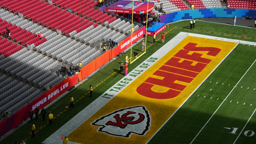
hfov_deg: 20.4
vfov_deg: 11.5
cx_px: 128
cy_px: 77
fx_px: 713
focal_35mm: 105
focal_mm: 100
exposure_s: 1/320
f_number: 5.6
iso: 100
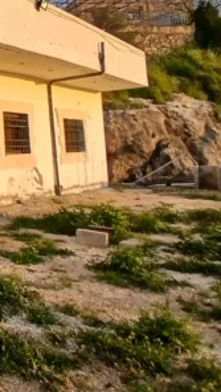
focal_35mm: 40
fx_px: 416
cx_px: -151
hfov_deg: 21.9
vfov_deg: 48.6
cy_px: 102
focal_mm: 1.4
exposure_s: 1/309
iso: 50
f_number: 2.2
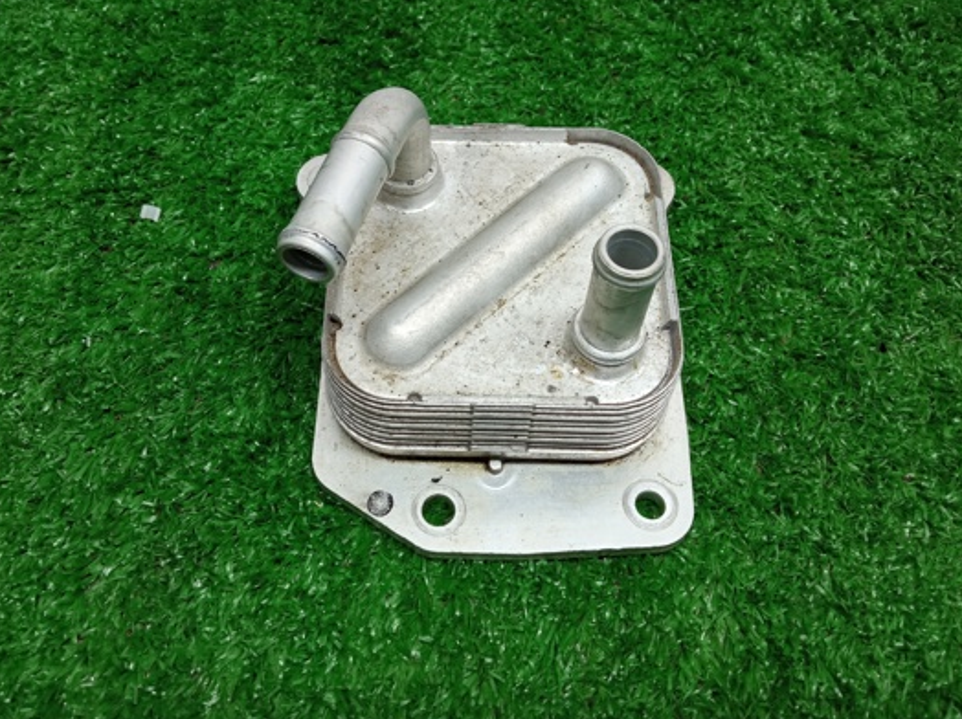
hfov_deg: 55.3
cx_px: 448
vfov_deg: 42.8
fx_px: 916
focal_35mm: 33
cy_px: 320
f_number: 2.2
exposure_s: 1/33.3
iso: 225
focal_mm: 3.79
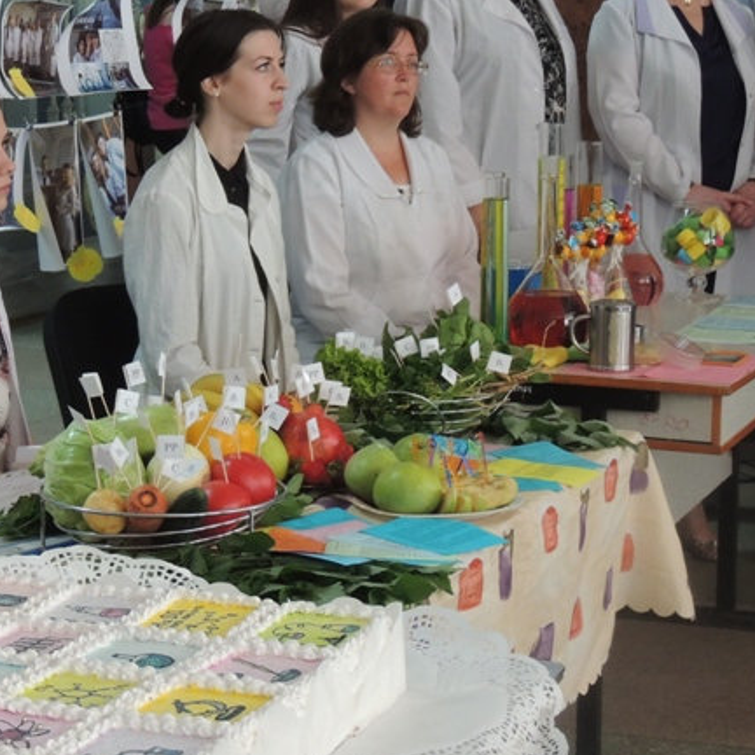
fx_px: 2221
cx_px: 269
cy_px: 313
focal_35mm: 90
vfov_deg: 19.3
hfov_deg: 19.3
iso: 400
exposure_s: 1/20
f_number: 3.7
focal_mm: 9.8
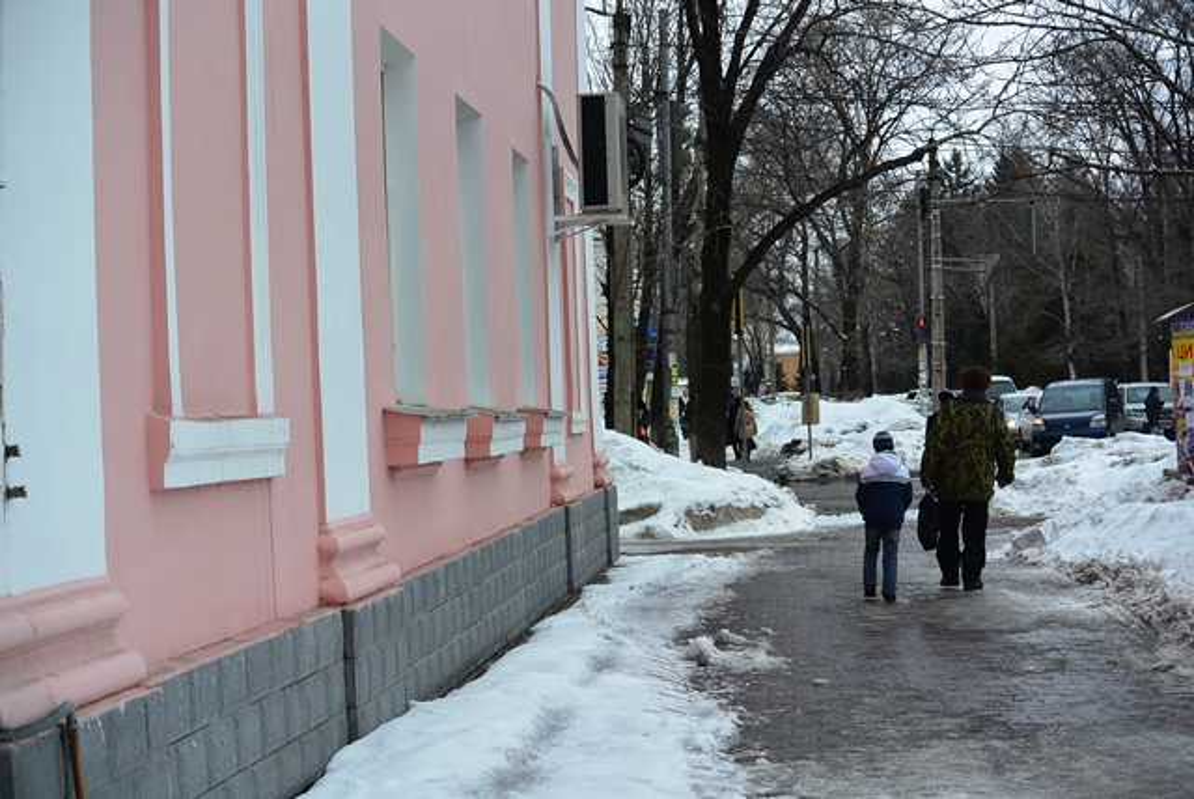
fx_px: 2689
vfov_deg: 16.9
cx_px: 597
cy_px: 400
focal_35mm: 81
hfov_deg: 25.0
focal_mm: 30
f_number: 3.8
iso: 100
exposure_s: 1/250
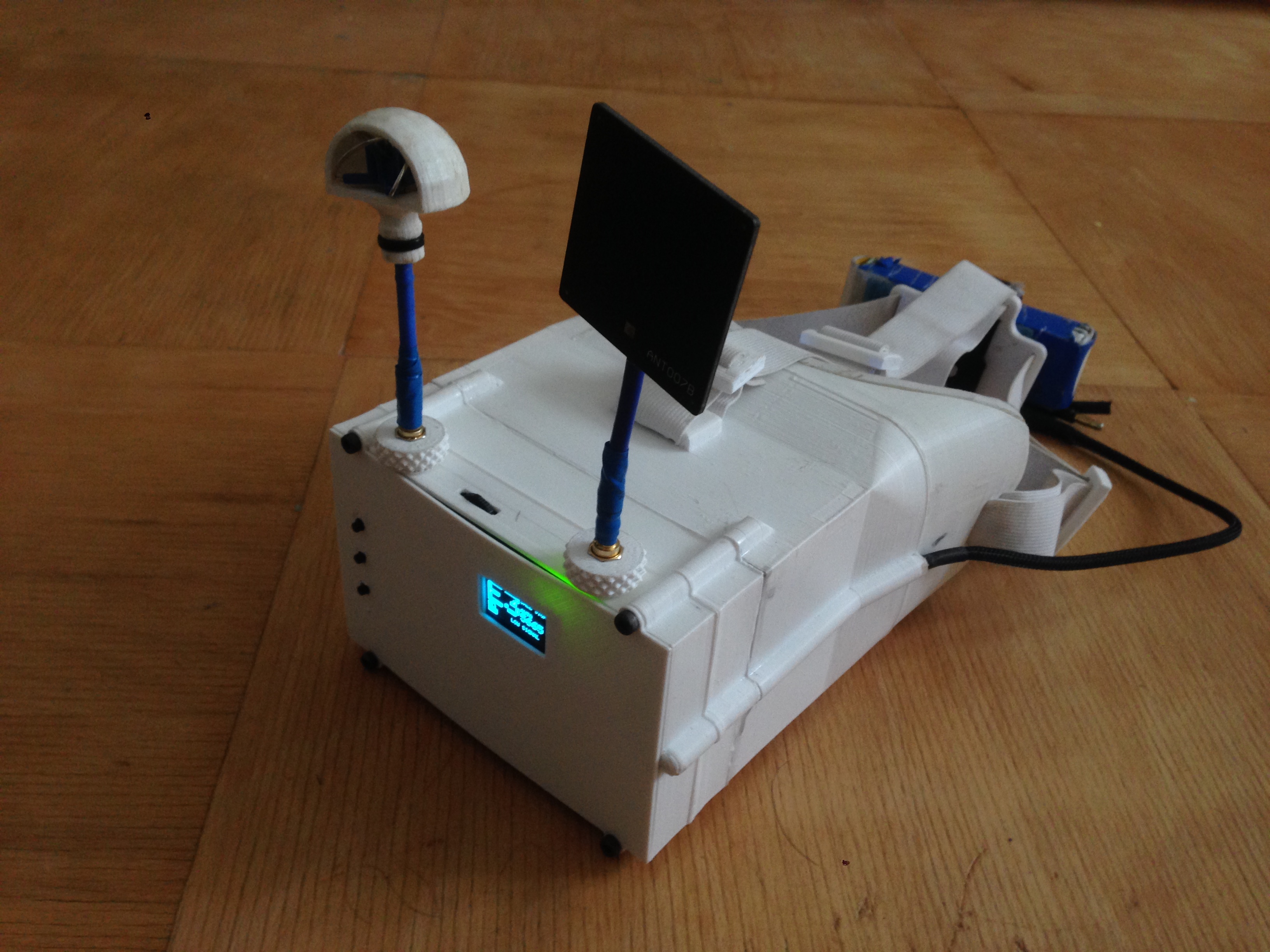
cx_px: 635
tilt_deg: -34.2
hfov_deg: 55.4
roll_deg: -3.1
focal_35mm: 33
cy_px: 476
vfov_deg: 42.9
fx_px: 1211
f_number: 2.4
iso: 100
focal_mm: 4.12
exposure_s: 1/20
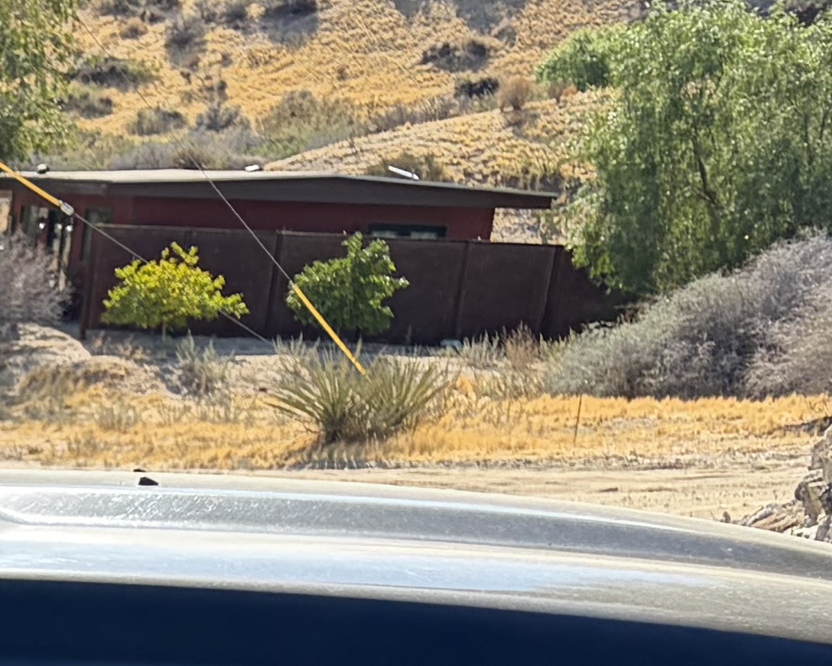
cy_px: 1084
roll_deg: -1.6
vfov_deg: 10.6
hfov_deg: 11.6
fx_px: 3422
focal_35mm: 139
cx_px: -1108
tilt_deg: -14.2
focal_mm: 5.96
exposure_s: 1/1239
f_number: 1.6
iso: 64
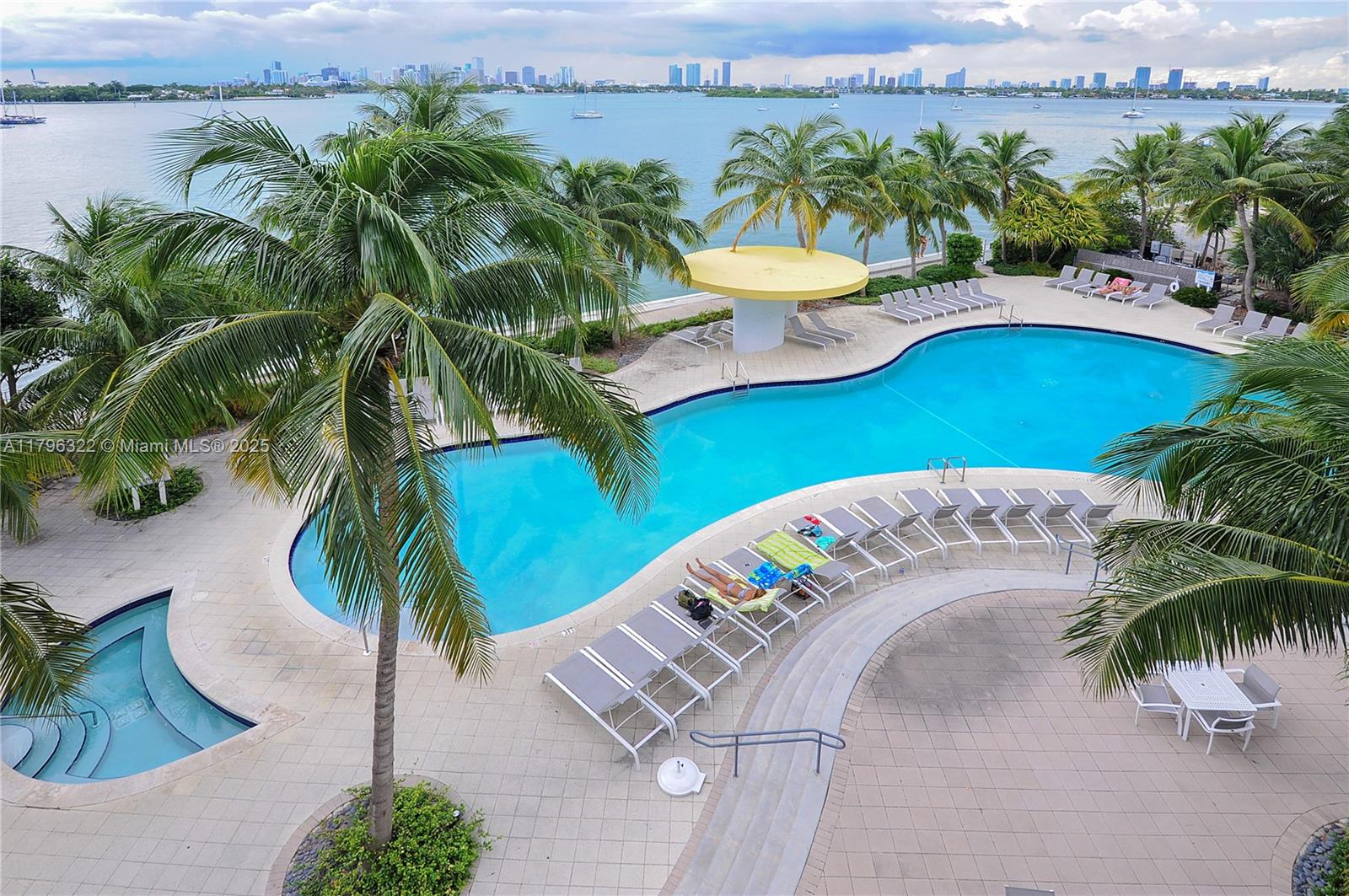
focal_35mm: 17
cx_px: 674
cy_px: 448
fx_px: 636
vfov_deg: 70.3
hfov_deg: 93.3
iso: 200
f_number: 8
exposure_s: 1/40
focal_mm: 17
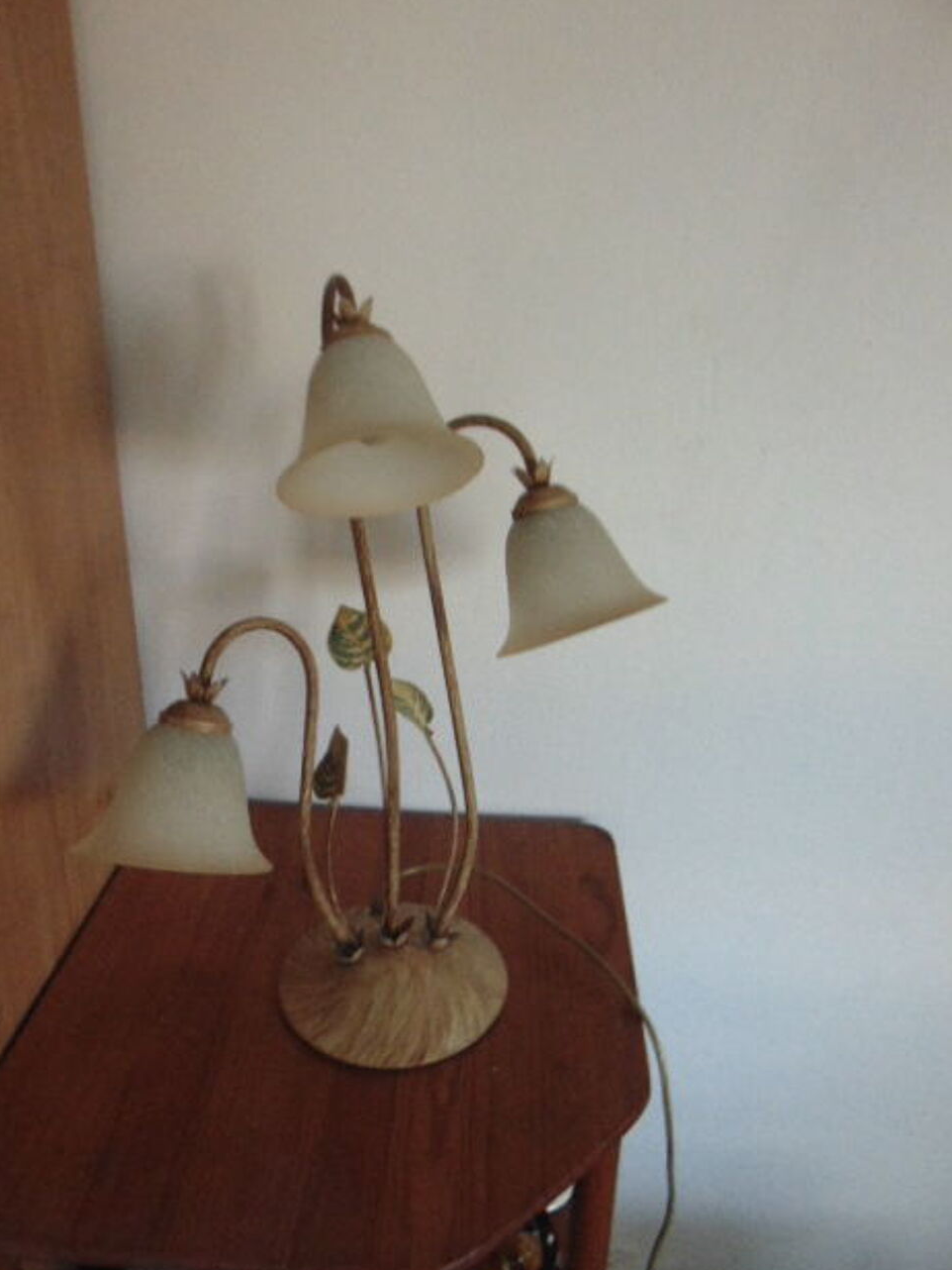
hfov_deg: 53.1
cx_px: 460
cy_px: 625
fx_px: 953
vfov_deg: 67.3
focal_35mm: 26
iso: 400
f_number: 3
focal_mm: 4.5
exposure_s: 1/13
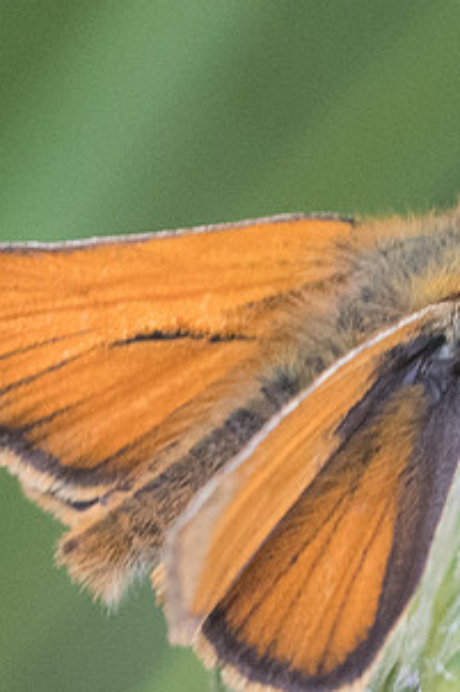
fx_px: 24118
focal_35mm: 1257
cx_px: 276
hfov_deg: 1.1
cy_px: 374
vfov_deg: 1.6
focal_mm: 150
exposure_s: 1/200
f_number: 5.6
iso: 1250
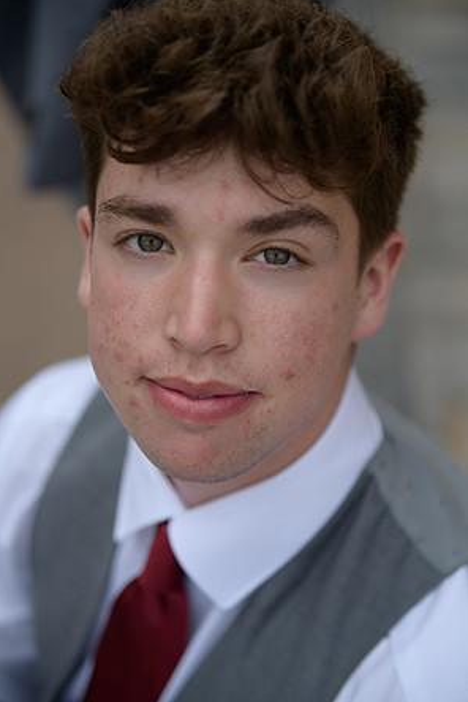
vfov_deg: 28.5
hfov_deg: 19.2
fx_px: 1384
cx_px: 234
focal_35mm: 71
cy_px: 351
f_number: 2.8
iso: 250
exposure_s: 1/1250
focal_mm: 70
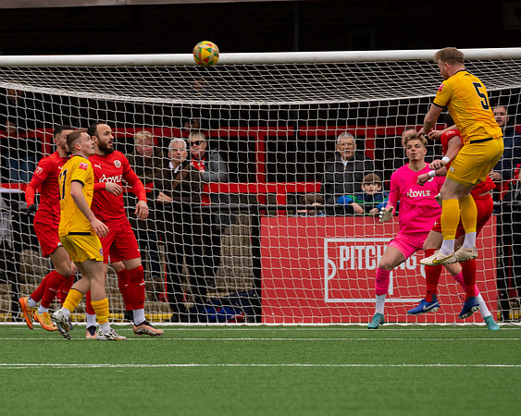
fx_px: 9197
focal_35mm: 597
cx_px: 157
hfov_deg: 3.2
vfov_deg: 2.6
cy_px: 229
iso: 400
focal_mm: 300
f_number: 4
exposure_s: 1/1250
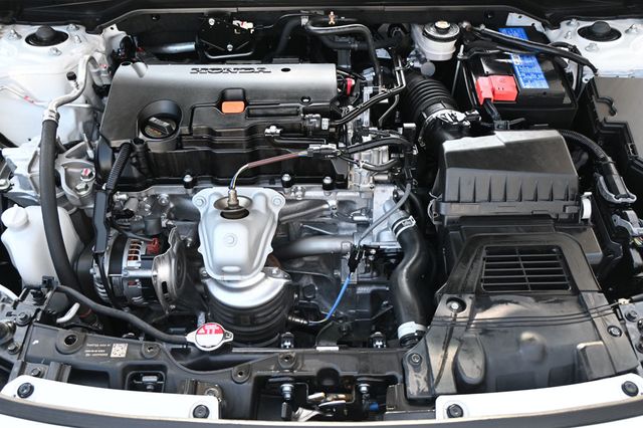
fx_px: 562
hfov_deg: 59.5
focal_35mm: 32
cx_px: 322
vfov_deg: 41.7
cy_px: 214
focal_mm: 21
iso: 400
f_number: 4
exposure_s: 1/160
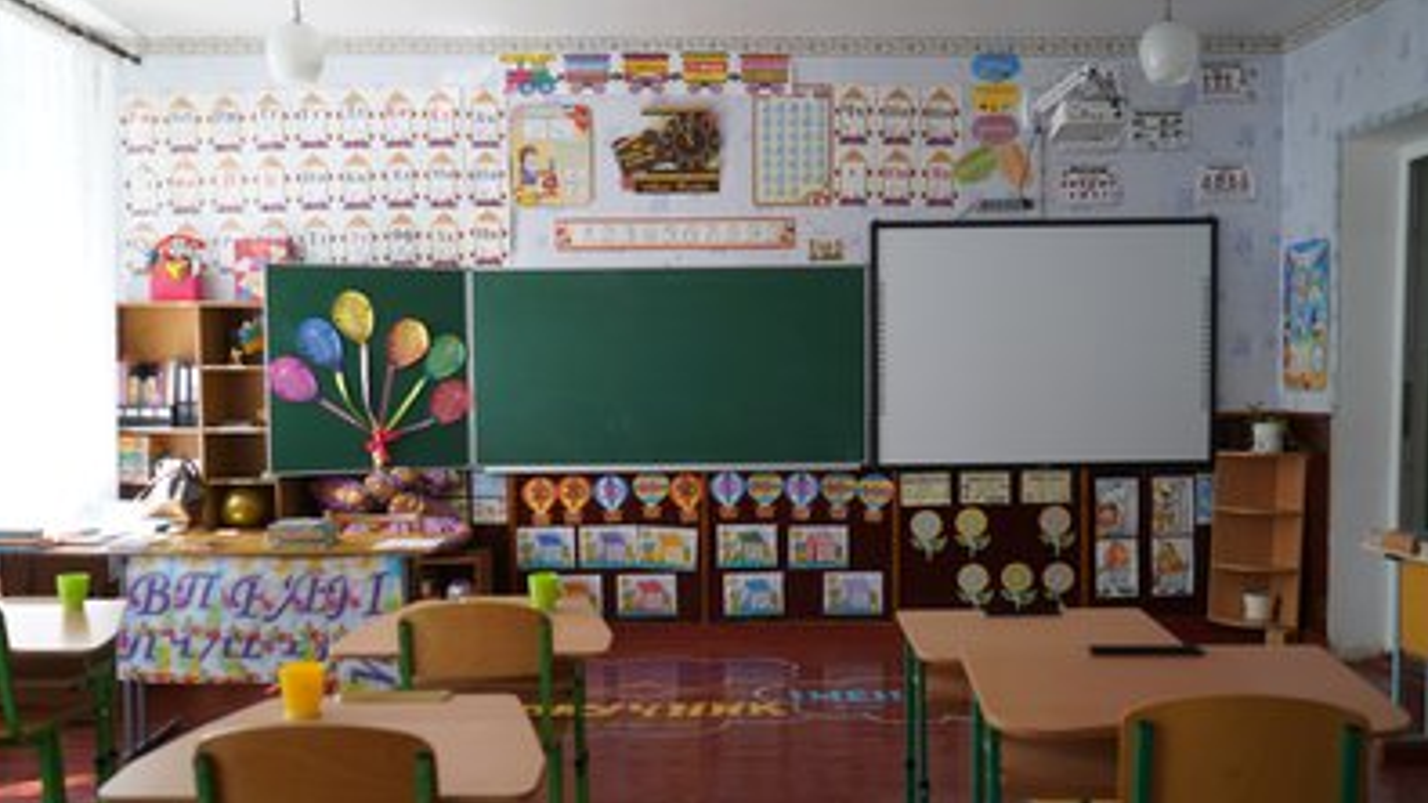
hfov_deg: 56.6
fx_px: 1325
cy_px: 479
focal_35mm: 35
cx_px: 719
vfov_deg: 33.6
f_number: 4
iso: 400
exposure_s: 1/60
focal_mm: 33
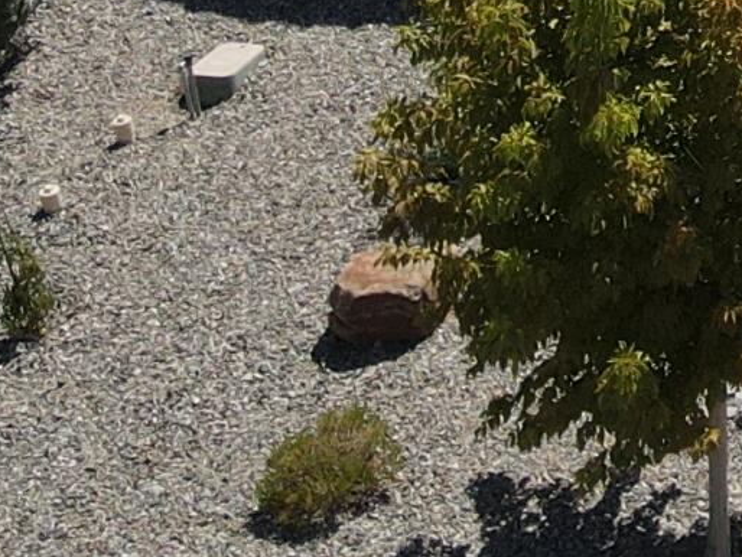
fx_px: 3002
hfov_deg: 12.5
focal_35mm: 140
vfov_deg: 9.7
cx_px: 1465
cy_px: -633
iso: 100
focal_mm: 4.5
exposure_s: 1/1000
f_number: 2.8
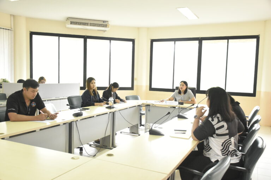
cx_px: 136
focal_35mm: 33
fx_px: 248
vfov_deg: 40.0
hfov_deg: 57.2
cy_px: 90
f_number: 3.5
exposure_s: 1/400
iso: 5000
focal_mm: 22
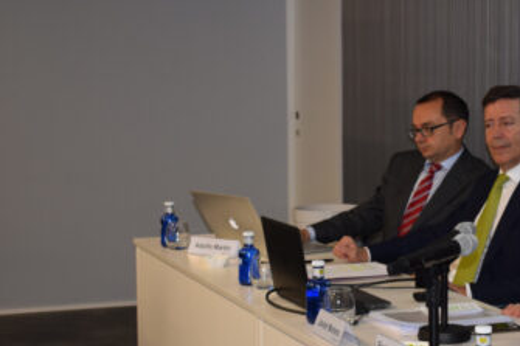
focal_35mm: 98
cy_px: 197
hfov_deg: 20.5
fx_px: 1414
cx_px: 435
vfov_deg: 14.0
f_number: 5
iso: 800
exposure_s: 1/100
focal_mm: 35
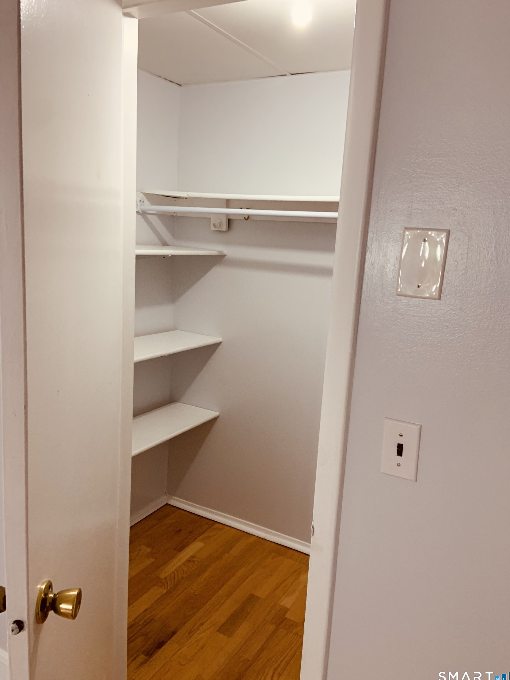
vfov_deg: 65.3
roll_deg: -3.7
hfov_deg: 51.4
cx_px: 255
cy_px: 335
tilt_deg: -8.1
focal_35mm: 27
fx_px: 530
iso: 125
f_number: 1.8
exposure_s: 1/60
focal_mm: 4.25
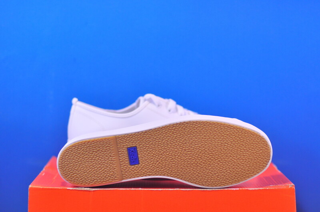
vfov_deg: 18.1
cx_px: 160
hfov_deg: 27.0
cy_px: 106
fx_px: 666
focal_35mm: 75
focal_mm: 50
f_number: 2.2
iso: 250
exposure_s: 1/320
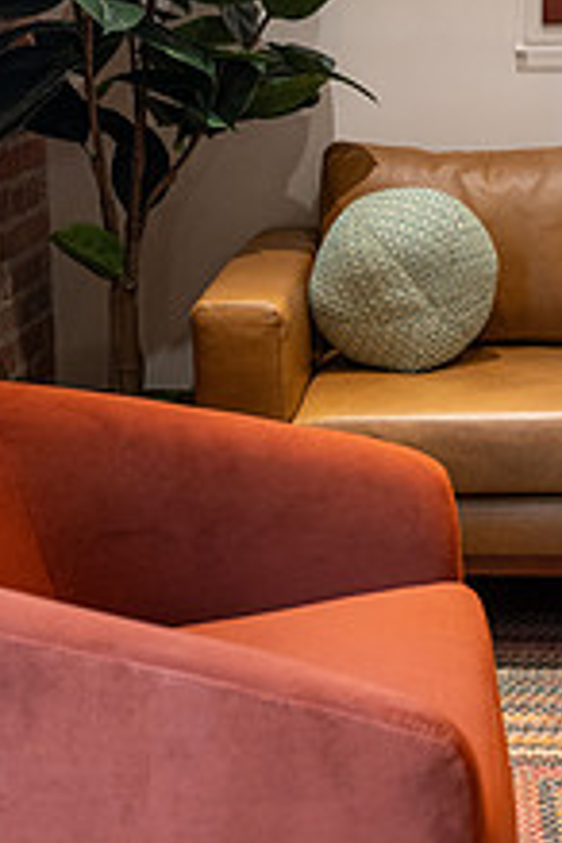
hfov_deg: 18.8
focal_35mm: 72
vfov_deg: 27.9
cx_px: 439
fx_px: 1686
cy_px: 296
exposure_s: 1/40
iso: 800
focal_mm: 35
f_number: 4
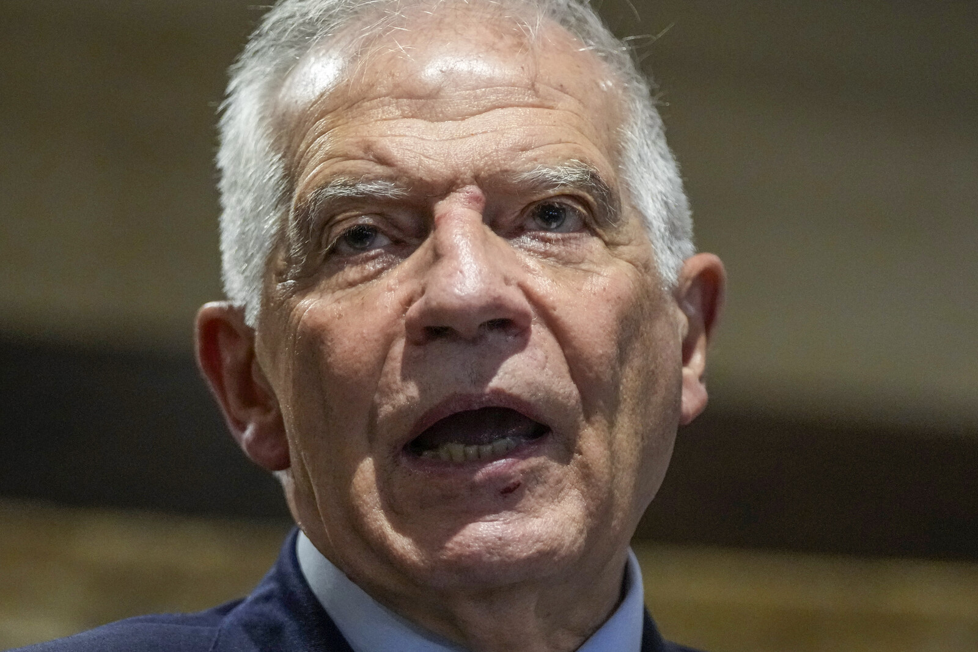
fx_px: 4320
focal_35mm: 159
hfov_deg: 12.9
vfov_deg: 8.6
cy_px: 326
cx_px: 489
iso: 5000
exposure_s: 1/250
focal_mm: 159
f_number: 2.8
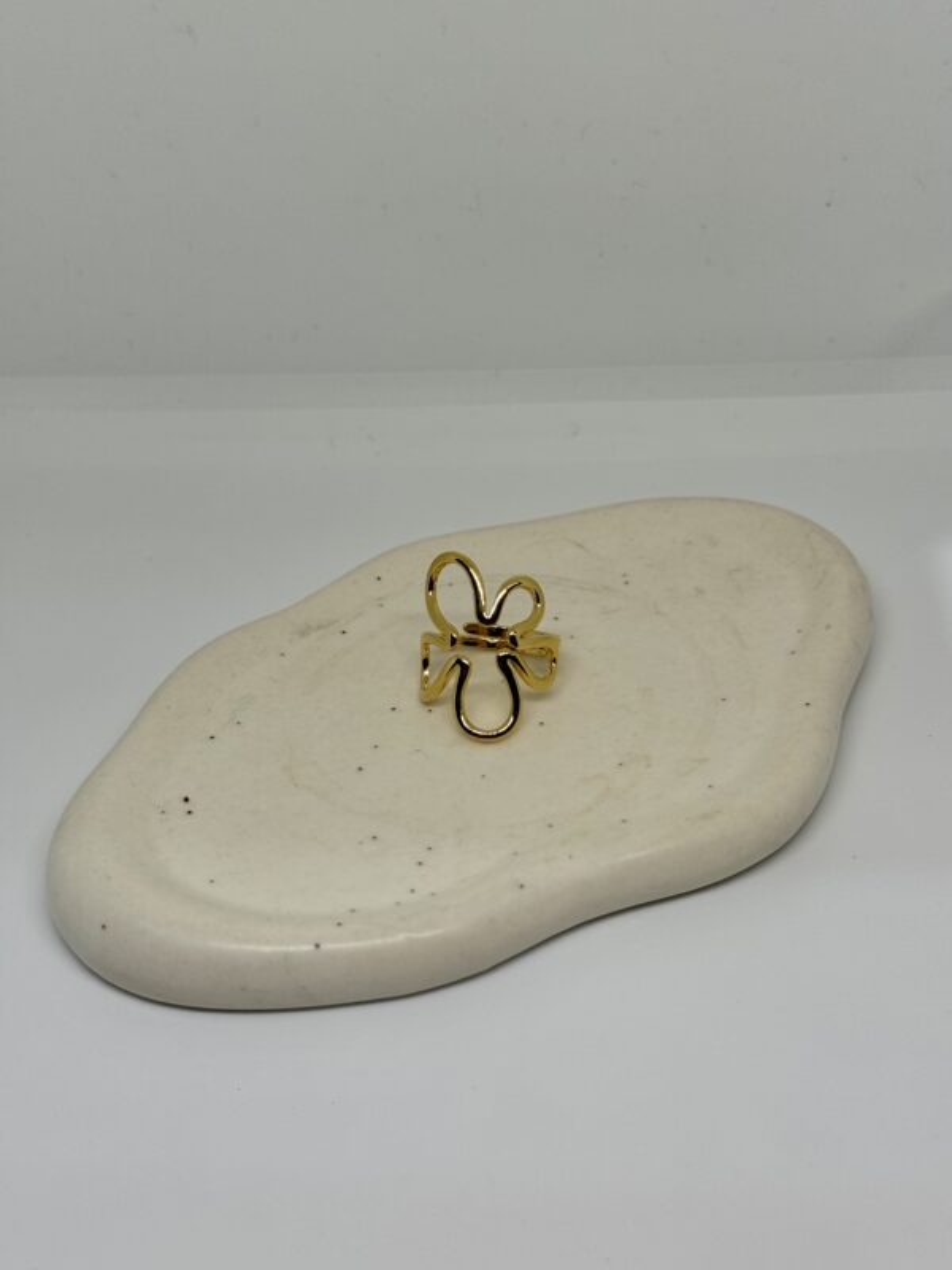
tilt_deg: -34.0
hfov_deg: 30.3
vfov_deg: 39.7
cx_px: 476
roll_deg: +2.7
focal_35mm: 48
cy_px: 635
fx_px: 1760
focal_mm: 6.76
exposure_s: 1/527
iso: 64
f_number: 1.78
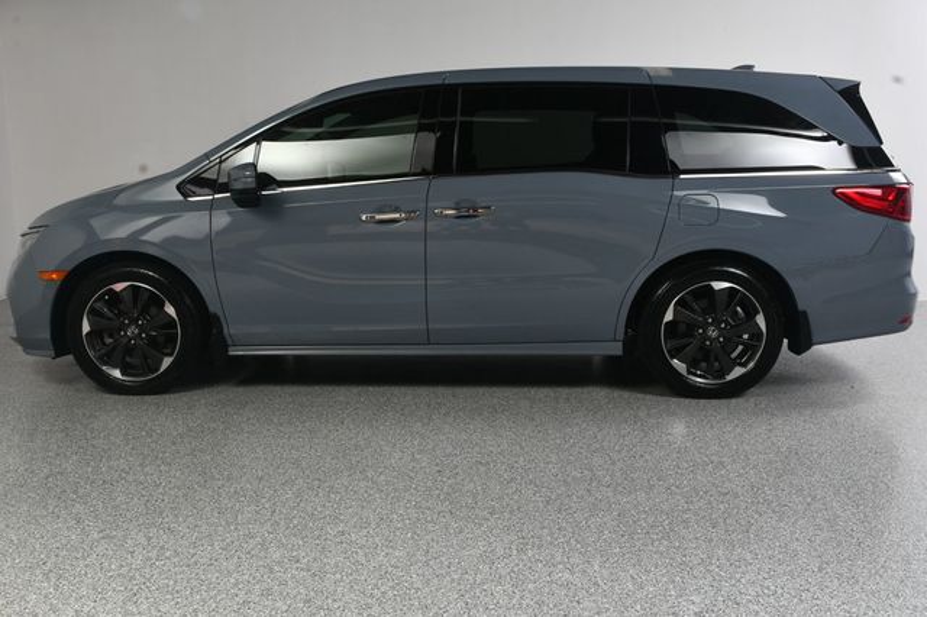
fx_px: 875
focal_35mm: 34
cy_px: 308
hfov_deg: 55.8
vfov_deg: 38.8
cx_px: 464
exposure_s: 1/160
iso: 100
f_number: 13
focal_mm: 23
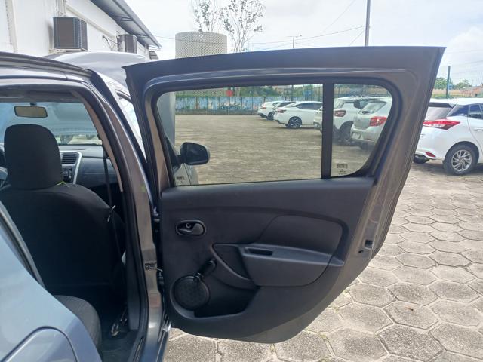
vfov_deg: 53.1
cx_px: 242
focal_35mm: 26
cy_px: 181
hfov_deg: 67.3
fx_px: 363
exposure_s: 1/120
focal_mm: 3.98
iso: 32
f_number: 1.8
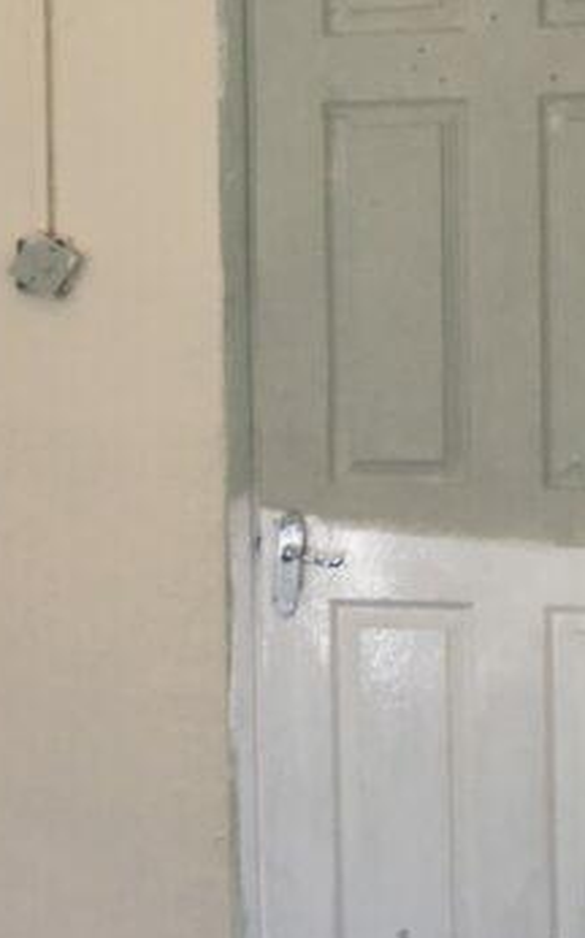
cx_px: -125
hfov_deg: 13.9
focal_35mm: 91
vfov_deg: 22.7
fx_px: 2323
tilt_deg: +0.0
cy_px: 298
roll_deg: -0.7
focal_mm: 4.15
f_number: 2.2
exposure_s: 1/100
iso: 40
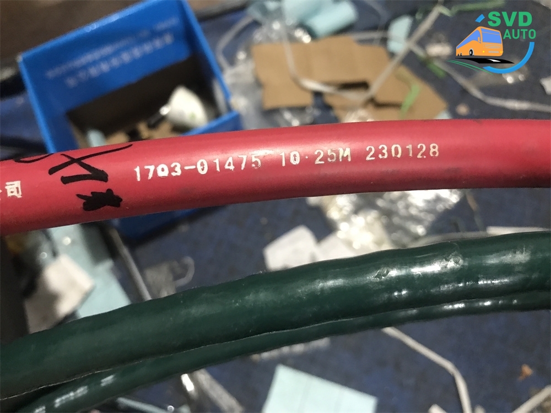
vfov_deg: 49.7
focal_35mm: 28
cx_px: 276
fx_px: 446
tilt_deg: -67.7
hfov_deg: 63.4
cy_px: 206
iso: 80
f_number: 1.8
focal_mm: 3.99
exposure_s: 1/6
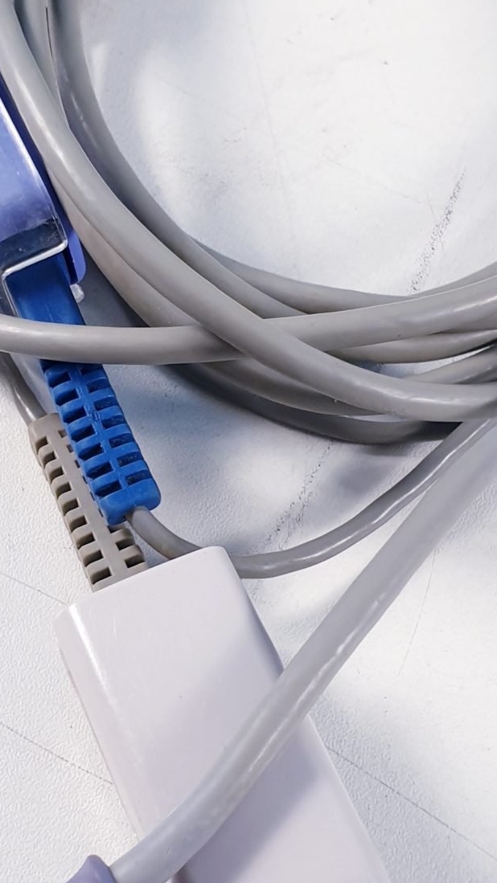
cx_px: 136
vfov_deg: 31.9
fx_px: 1547
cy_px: 458
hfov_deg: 18.2
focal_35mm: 66
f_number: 2.4
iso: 64
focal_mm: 4.3
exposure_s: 1/50
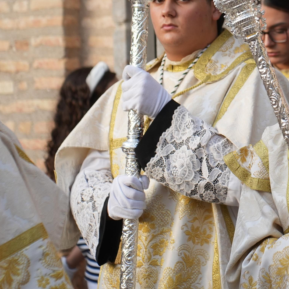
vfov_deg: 9.0
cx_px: 330
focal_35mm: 193
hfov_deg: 9.0
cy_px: 45
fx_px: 1823
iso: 320
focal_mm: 75
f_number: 3.5
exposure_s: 1/320
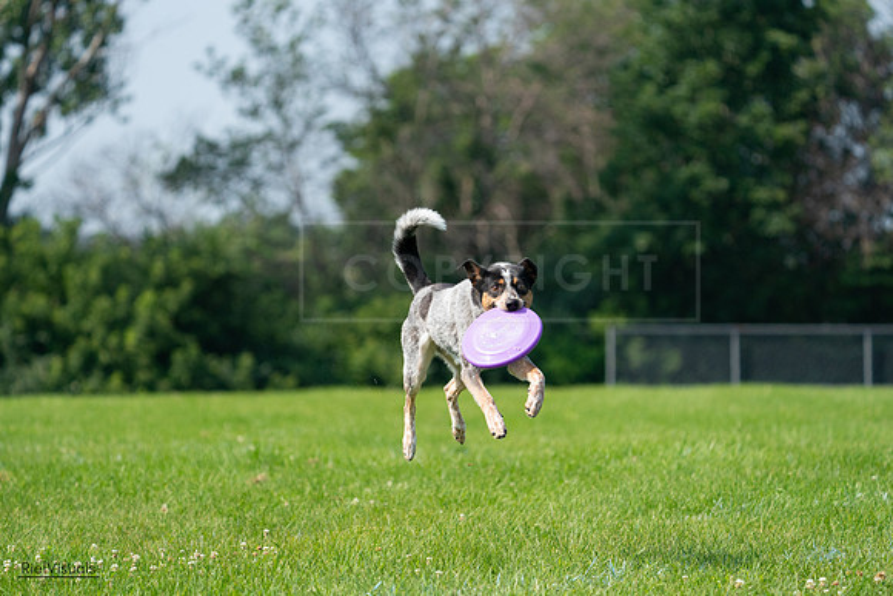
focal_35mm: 243
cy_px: 298
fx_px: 6029
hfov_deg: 8.5
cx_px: 446
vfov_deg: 5.7
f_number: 5.6
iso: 1250
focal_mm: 243
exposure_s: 1/4000
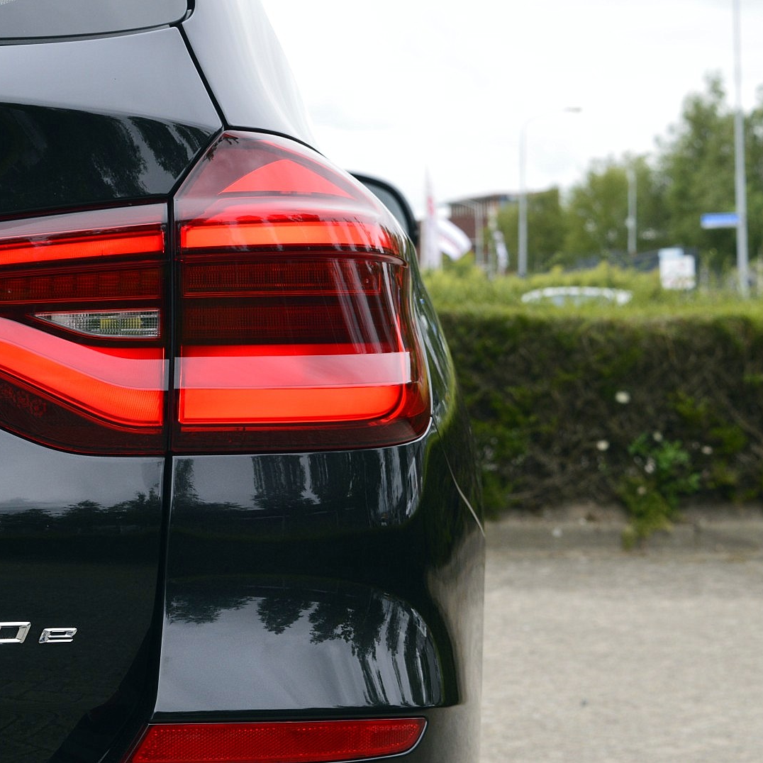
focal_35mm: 100
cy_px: 382
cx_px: 226
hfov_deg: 17.3
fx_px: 2494
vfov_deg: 17.4
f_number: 10
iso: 400
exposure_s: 1/200
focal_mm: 52
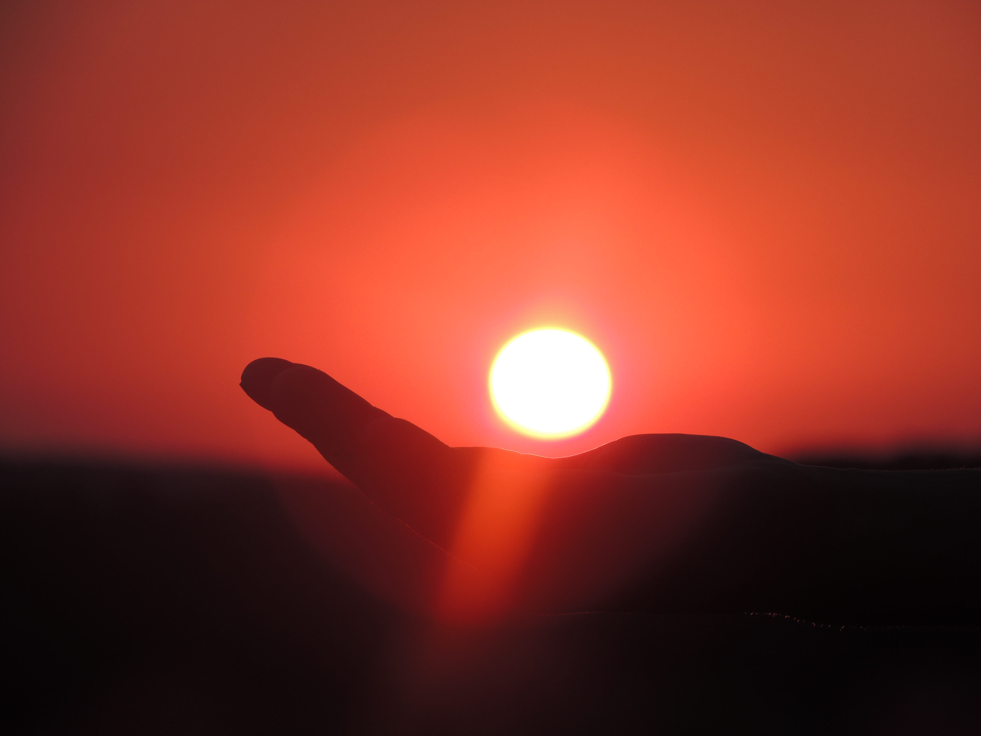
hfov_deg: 6.1
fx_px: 9210
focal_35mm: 325
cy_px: 368
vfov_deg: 4.6
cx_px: 490
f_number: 4.8
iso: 100
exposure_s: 1/400
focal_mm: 57.9
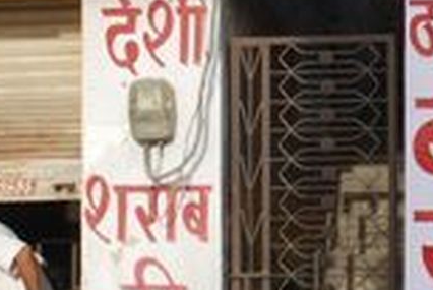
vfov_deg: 4.9
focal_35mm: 280
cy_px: 100
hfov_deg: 7.2
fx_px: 3367
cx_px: 752
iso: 200
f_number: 10
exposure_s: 1/200
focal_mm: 35
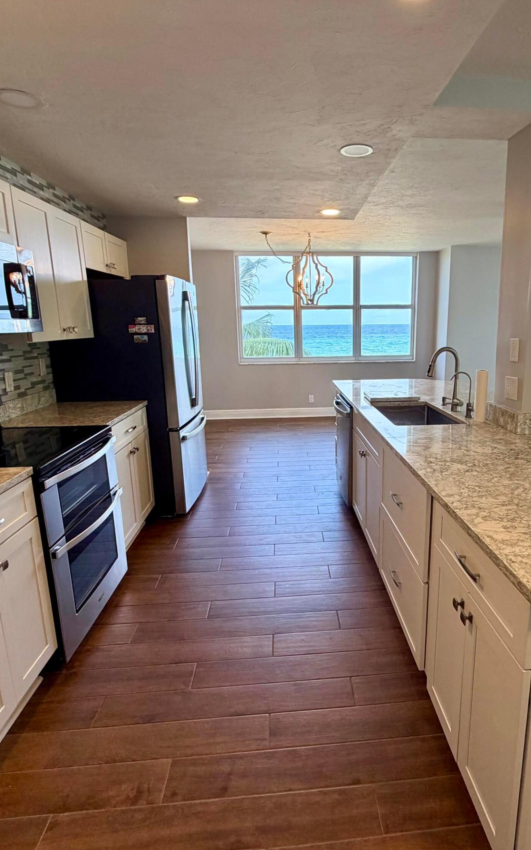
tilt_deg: -11.8
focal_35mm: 20
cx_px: 327
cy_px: 425
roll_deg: +0.9
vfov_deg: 85.1
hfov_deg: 59.0
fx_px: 463
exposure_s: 1/120
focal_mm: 2.22
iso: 160
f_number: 2.2
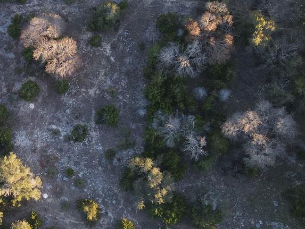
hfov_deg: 24.3
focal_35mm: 76
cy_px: 112
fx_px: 670
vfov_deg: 19.4
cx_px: -16
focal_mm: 4.5
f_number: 2.8
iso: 430
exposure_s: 1/12.5
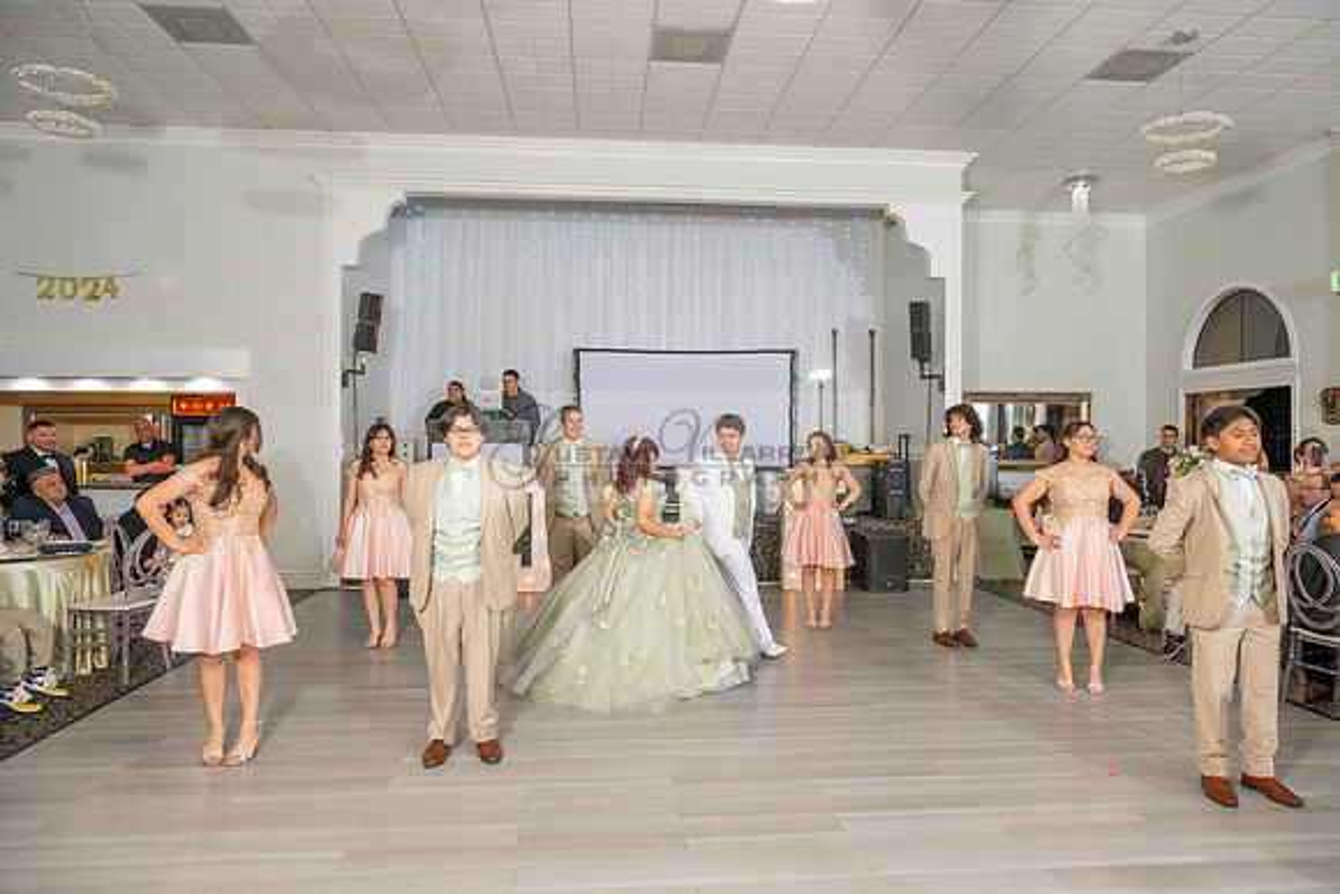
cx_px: 670
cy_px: 447
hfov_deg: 73.7
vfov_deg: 53.2
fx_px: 894
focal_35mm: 24
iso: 500
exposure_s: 1/160
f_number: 3.5
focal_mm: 24
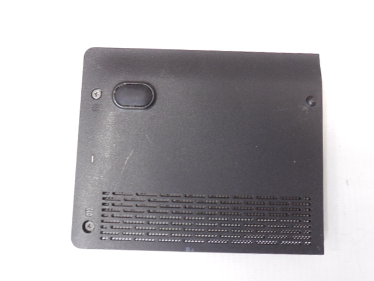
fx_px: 324
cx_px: 187
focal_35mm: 30
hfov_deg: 60.0
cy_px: 140
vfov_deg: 46.8
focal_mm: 5.3
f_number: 3.8
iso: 800
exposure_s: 1/15
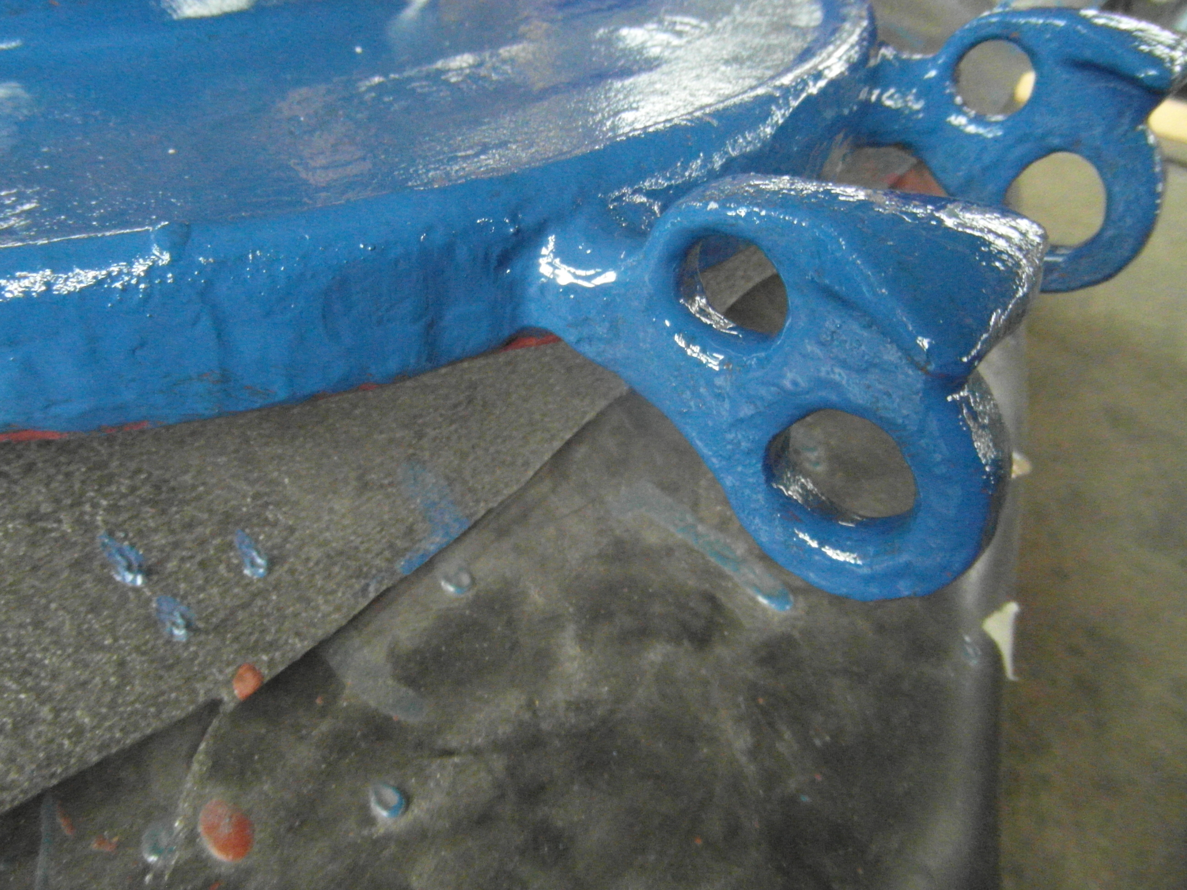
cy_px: 445
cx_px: 594
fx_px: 823
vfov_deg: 56.8
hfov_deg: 71.6
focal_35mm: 24
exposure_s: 1/20
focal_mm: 4
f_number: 3.2
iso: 800
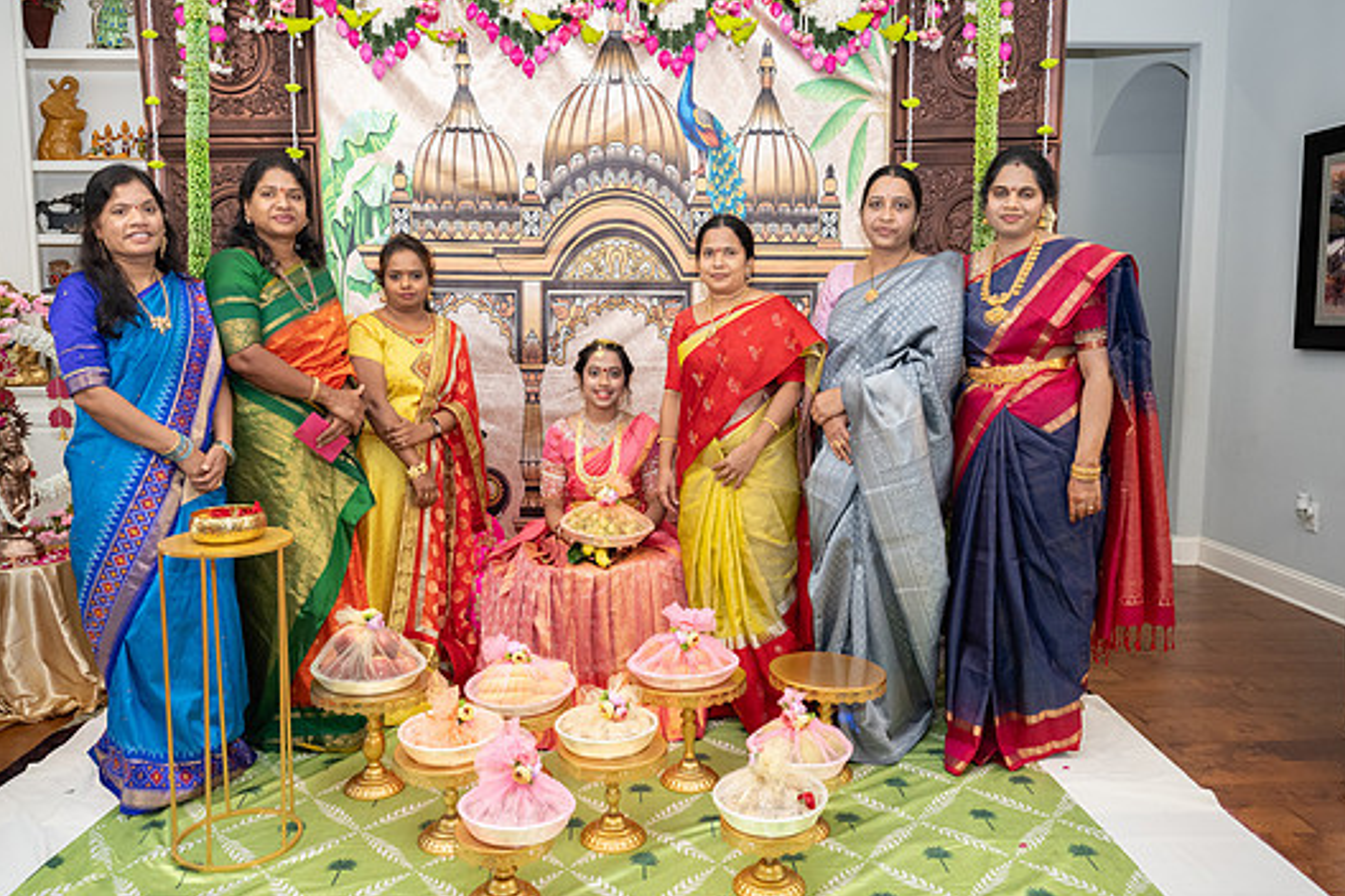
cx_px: 647
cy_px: 439
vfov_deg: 46.4
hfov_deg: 65.5
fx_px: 1046
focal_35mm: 28
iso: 1000
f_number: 4
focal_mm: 25
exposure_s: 1/160
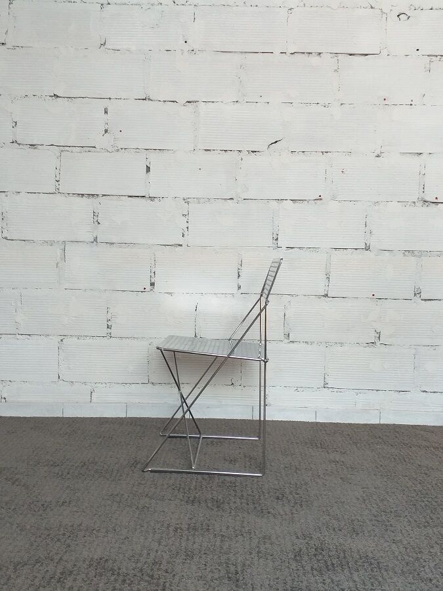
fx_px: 444
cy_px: 296
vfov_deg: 67.3
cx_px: 222
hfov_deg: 53.1
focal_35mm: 26
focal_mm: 3.6
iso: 100
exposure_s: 1/50
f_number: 1.9
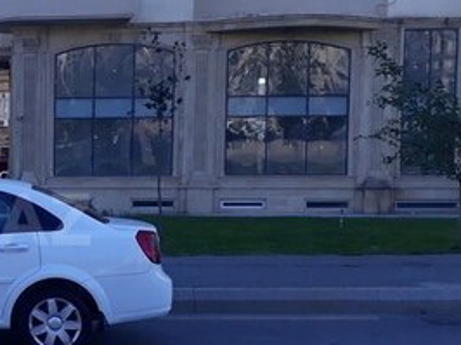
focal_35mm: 67
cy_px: 219
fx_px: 891
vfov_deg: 21.8
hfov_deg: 26.0
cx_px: -87
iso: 40
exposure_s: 1/614
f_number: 1.9
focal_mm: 3.6
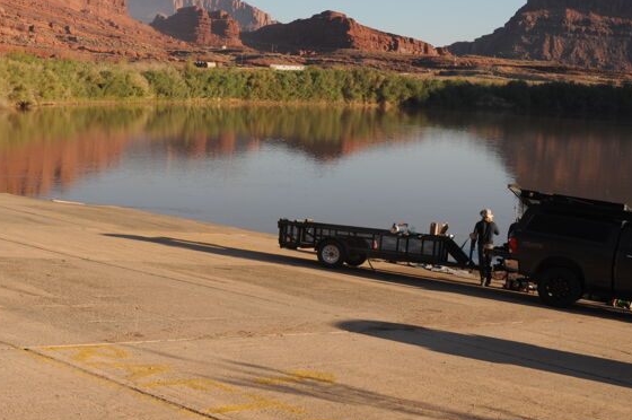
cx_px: 205
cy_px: 154
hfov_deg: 39.1
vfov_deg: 26.8
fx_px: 877
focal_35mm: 50
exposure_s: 1/80
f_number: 16
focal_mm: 35
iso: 200
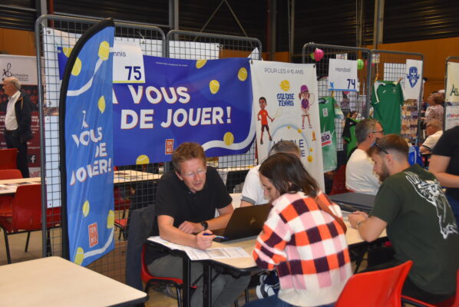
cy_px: 154
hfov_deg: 41.1
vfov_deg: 28.1
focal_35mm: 48
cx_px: 230
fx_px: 613
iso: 800
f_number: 4.5
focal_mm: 32
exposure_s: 1/80
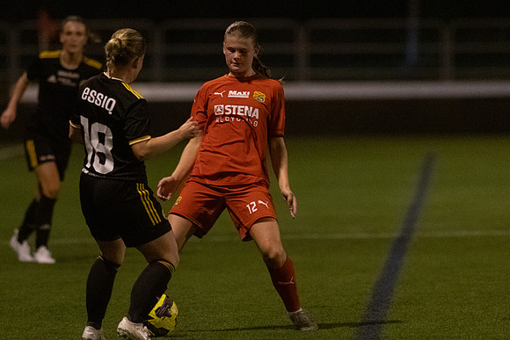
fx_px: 8813
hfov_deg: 3.3
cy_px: 170
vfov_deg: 2.2
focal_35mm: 622
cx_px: 255
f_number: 3.2
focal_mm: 300
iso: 8000
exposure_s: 1/640
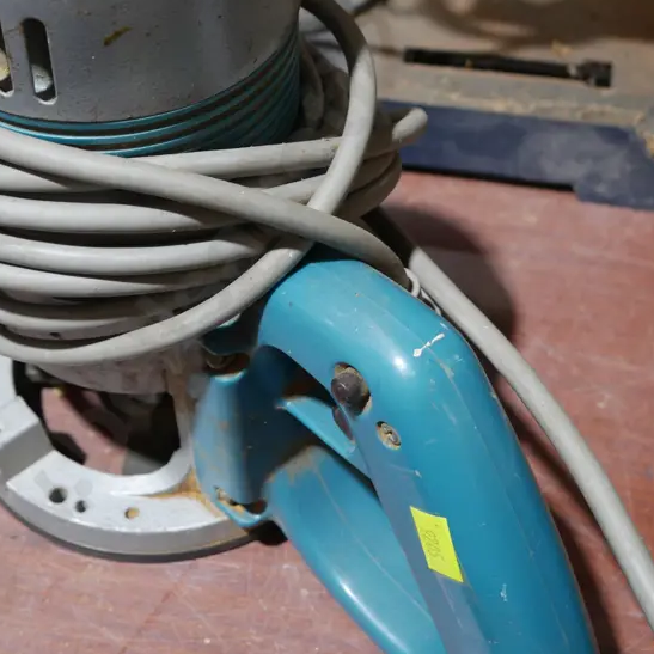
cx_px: 278
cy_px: 196
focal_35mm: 53
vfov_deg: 31.8
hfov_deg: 32.1
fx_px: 1133
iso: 500
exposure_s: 1/60
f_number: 3.6
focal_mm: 16
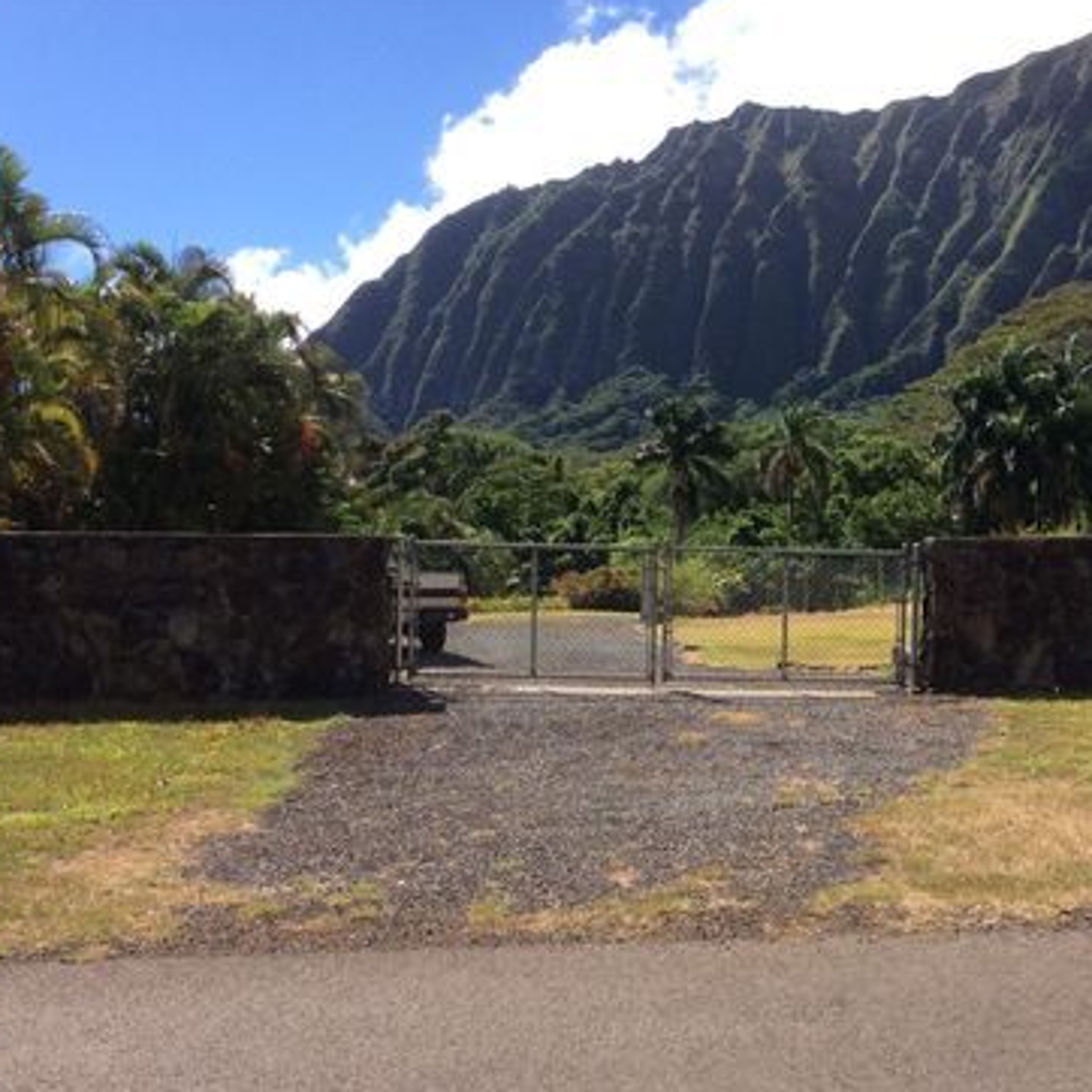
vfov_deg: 42.8
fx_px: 1392
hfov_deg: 42.3
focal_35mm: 39
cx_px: 718
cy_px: 551
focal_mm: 3.3
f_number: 2.4
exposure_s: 1/1244
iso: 32
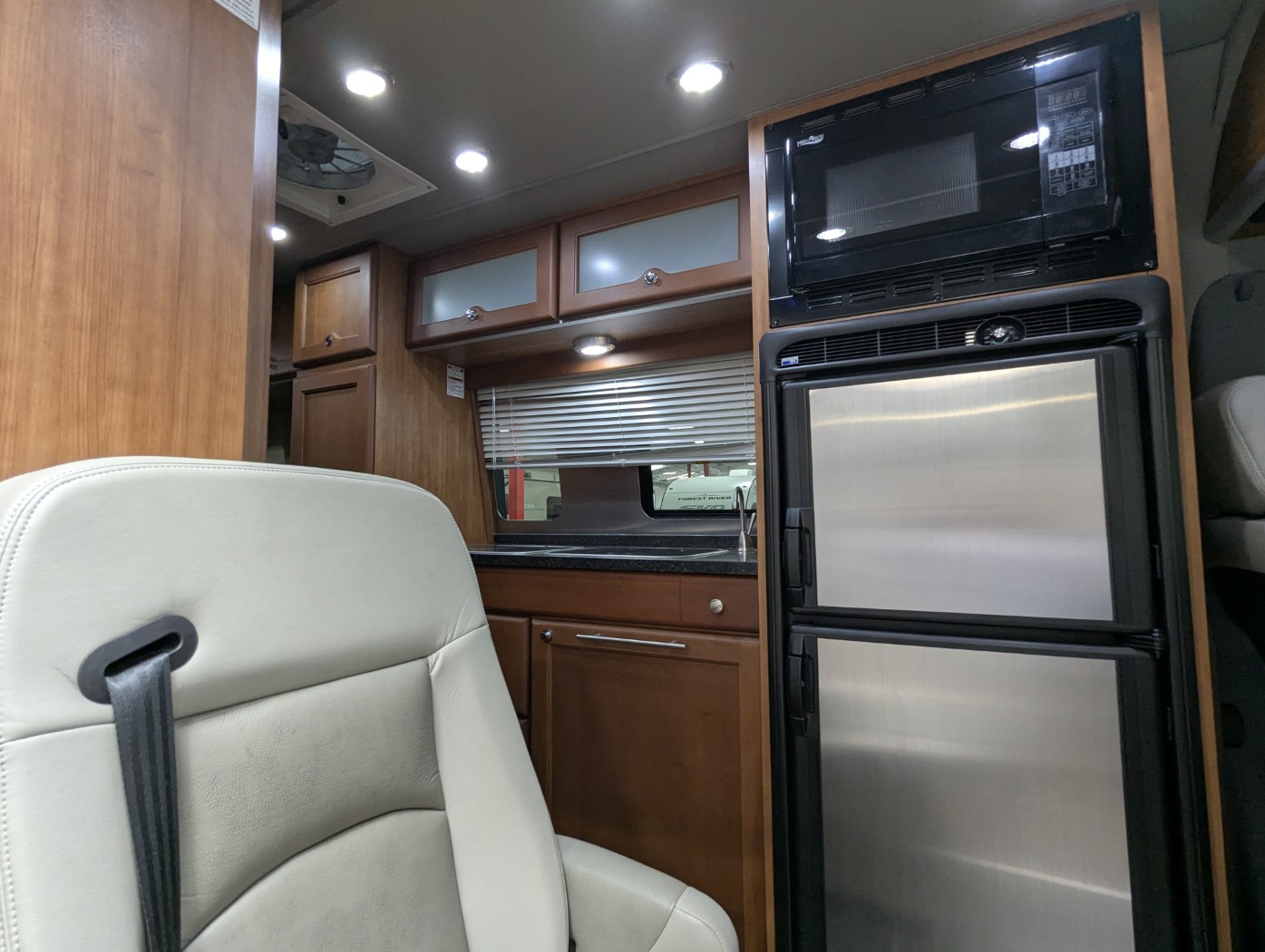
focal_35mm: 16
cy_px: 476
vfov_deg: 78.2
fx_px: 585
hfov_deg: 94.4
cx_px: 632
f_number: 2.2
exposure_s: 1/63.7
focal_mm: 2.35
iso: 208
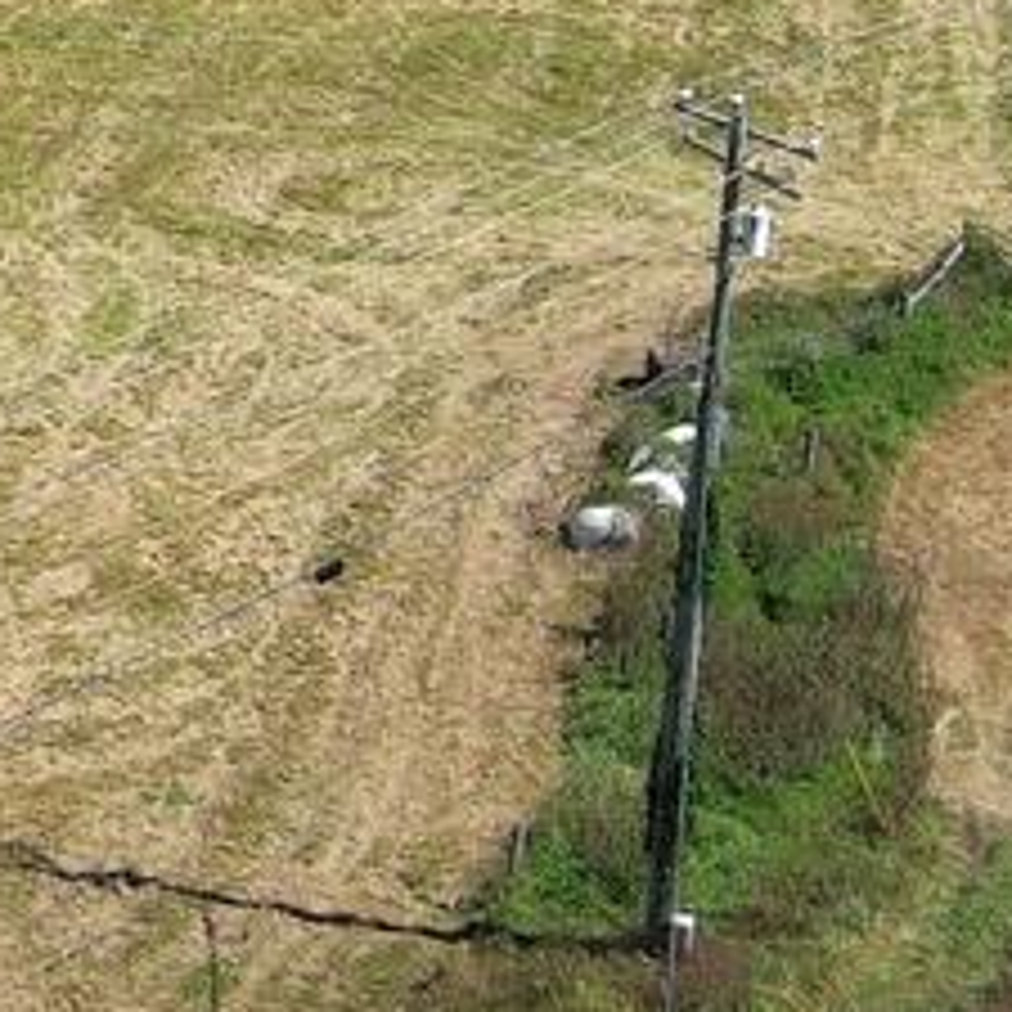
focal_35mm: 224
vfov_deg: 7.7
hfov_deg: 7.3
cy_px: -340
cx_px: -1480
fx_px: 7409
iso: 100
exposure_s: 1/965
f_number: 2.8
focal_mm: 10.57
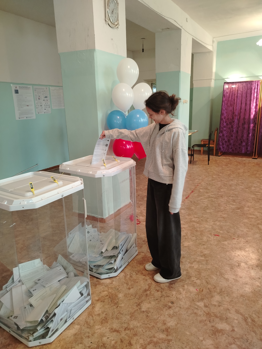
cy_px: 168
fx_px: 252
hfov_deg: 54.9
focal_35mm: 25
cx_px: 131
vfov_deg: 69.4
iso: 1078
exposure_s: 1/33.3
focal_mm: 5.25
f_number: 1.75
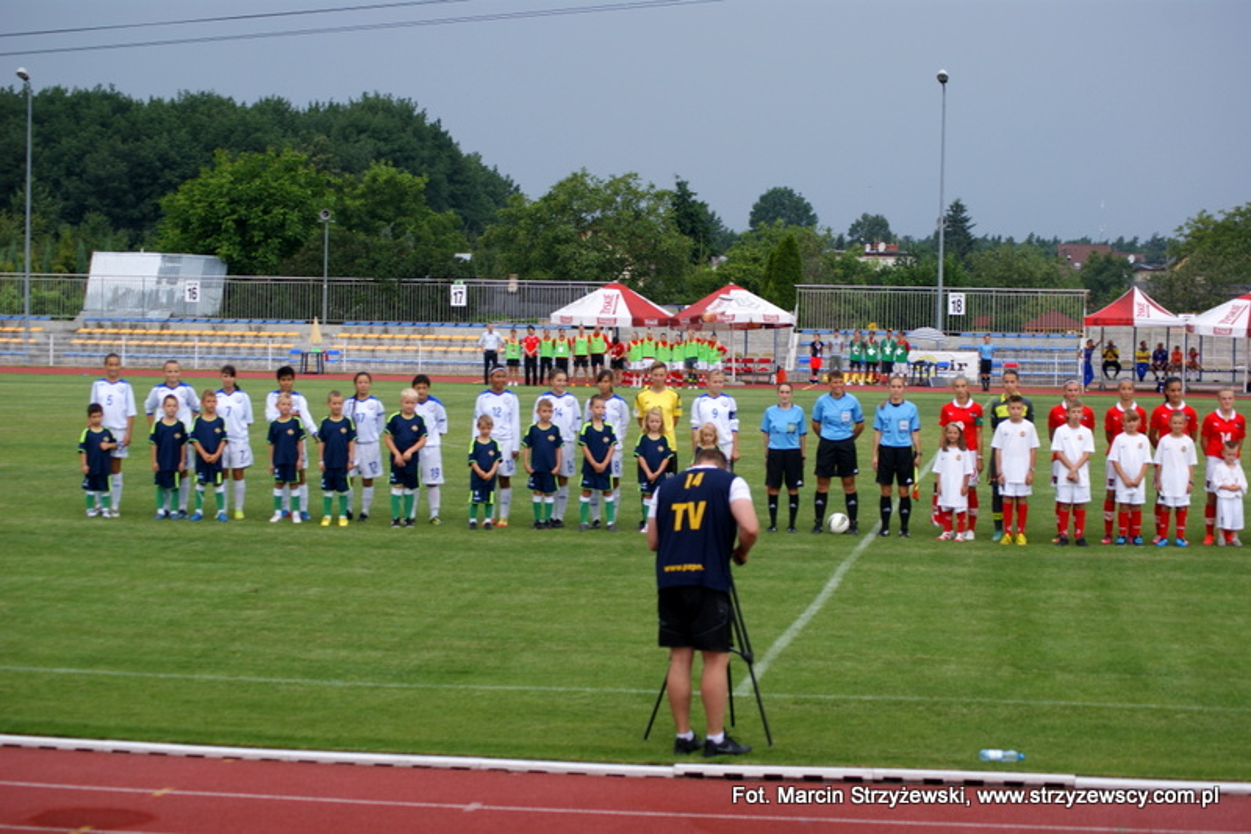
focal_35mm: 82
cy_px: 417
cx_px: 626
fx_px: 2866
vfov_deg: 16.5
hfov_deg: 24.6
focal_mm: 55
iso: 100
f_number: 5
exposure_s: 1/100
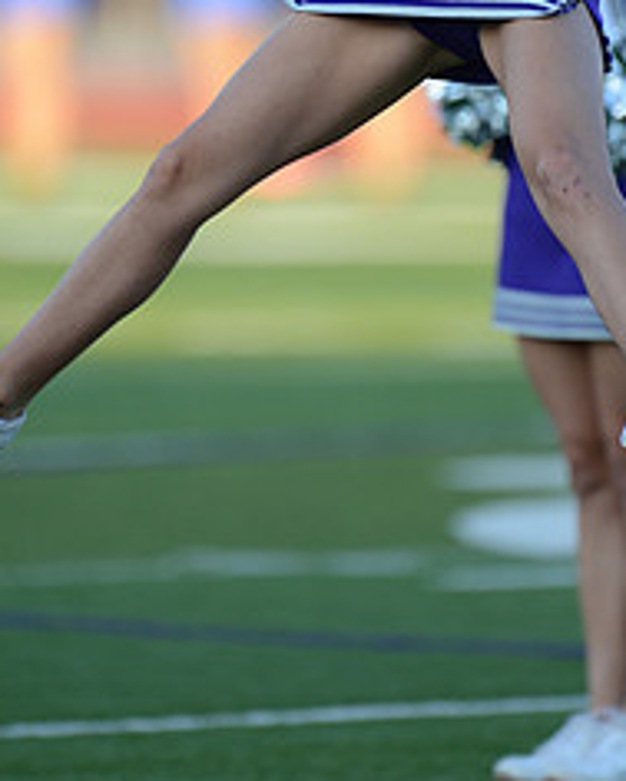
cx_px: 356
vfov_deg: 2.0
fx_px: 22727
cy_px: 139
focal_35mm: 982
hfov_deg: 1.6
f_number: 4
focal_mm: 550
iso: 800
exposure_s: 1/1600
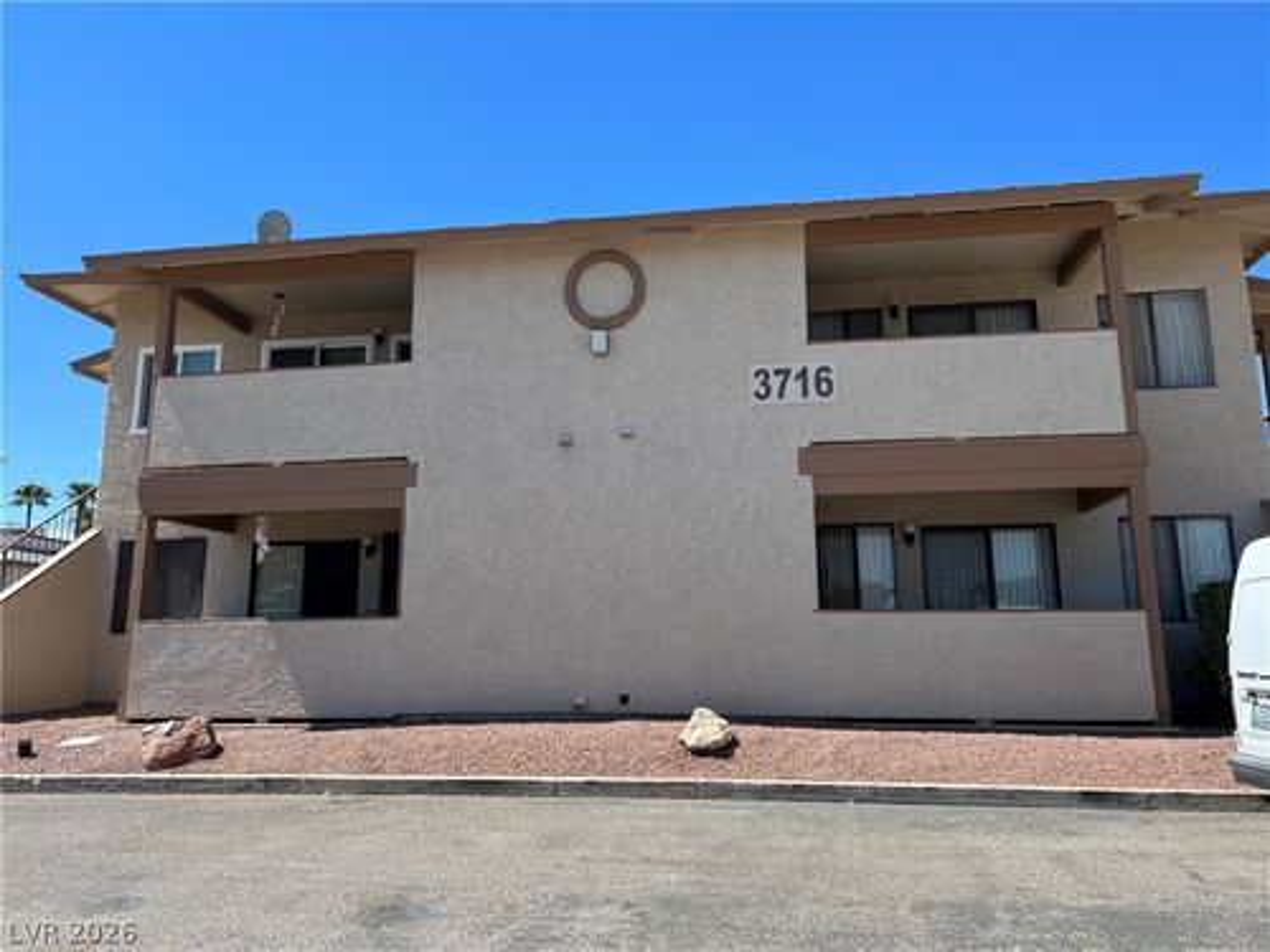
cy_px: 476
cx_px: 635
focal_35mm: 26
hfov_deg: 67.3
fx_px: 954
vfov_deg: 53.1
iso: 50
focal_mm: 5.7
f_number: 1.5
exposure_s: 1/2632
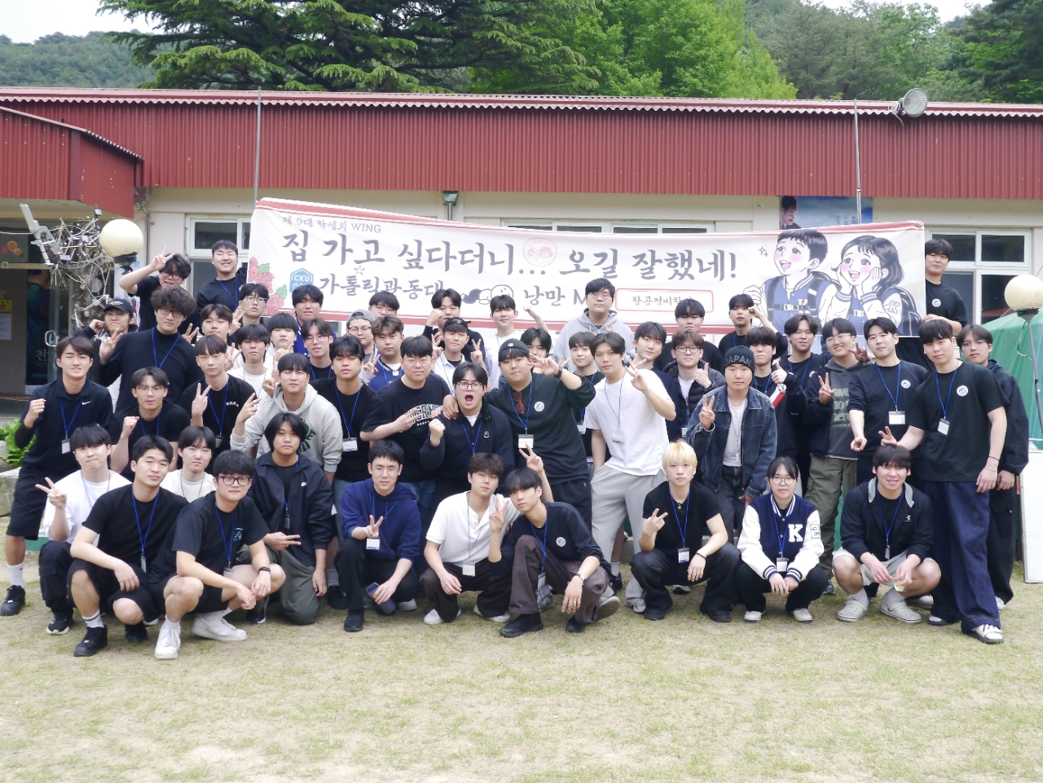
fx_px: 1085
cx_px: 522
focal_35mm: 36
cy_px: 392
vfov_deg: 39.7
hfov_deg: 51.3
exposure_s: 1/320
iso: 400
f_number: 7.1
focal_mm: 18
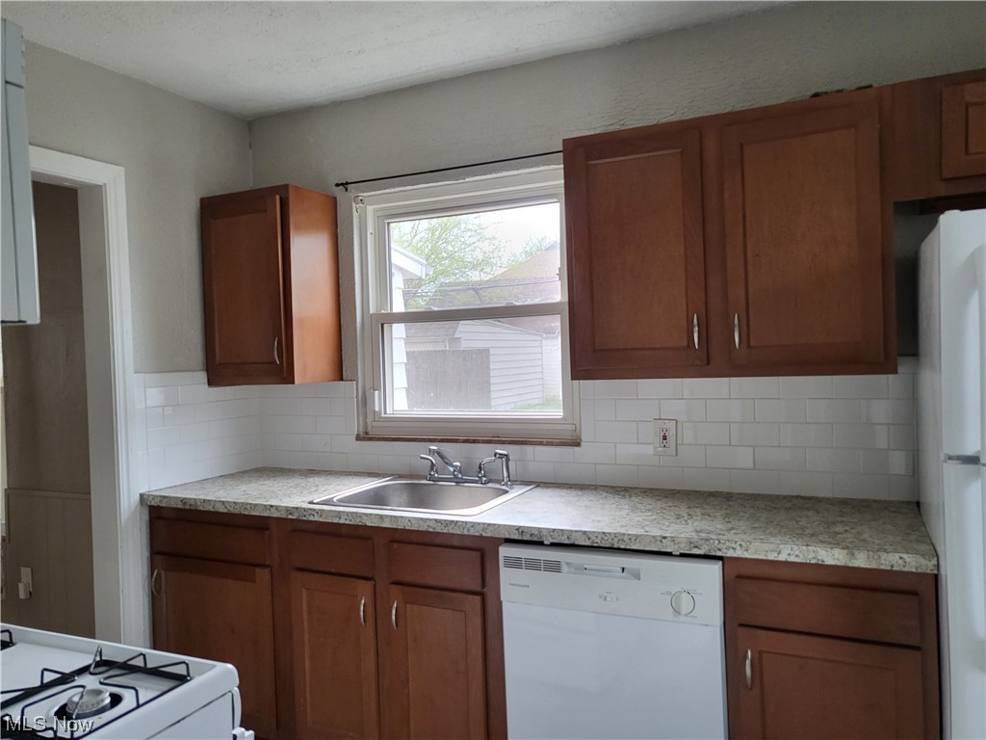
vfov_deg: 53.1
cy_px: 370
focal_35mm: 26
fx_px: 741
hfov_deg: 67.3
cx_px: 493
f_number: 1.8
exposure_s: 1/120
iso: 200
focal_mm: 4.25
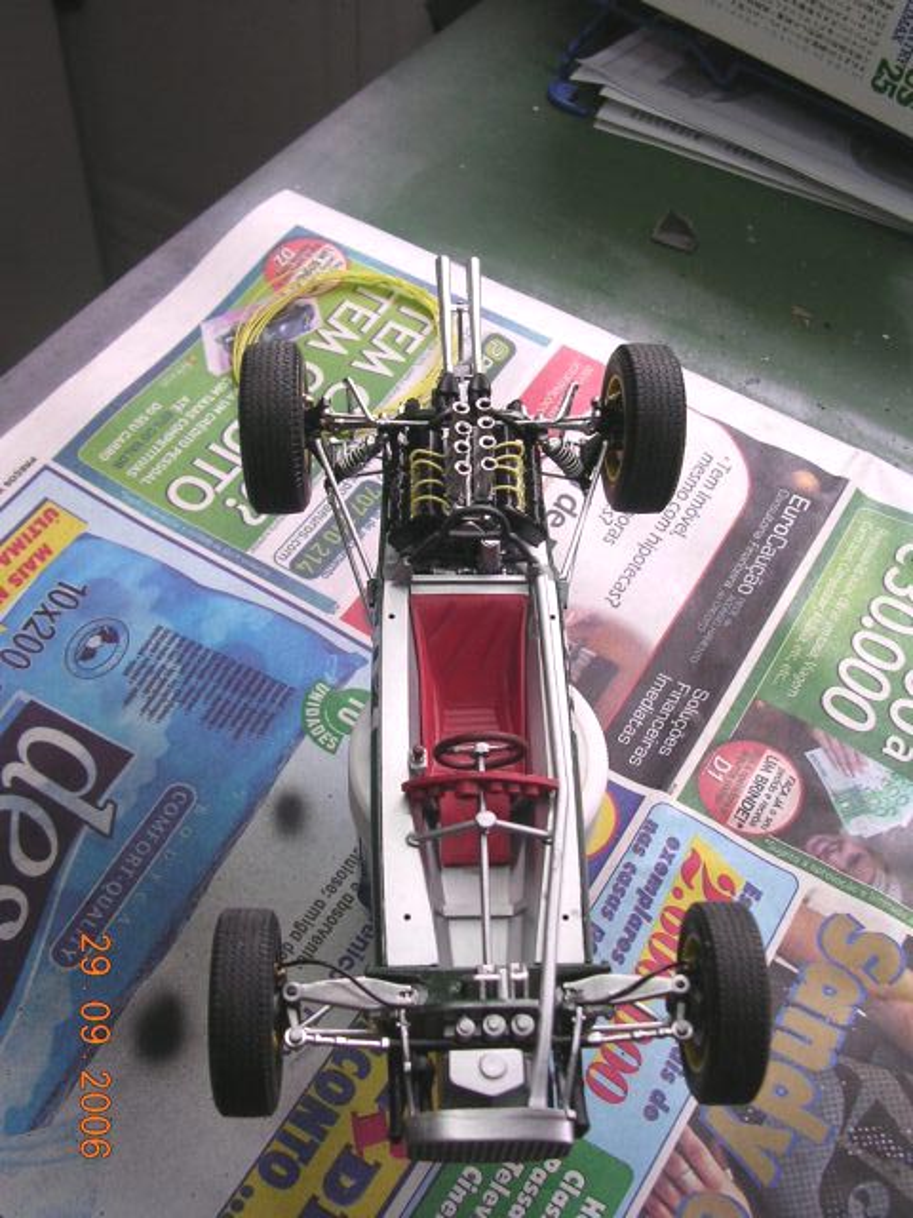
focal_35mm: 38
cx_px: 456
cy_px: 609
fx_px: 1336
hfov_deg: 37.7
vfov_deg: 49.0
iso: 100
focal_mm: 5.8
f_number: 2.8
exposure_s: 1/68.5
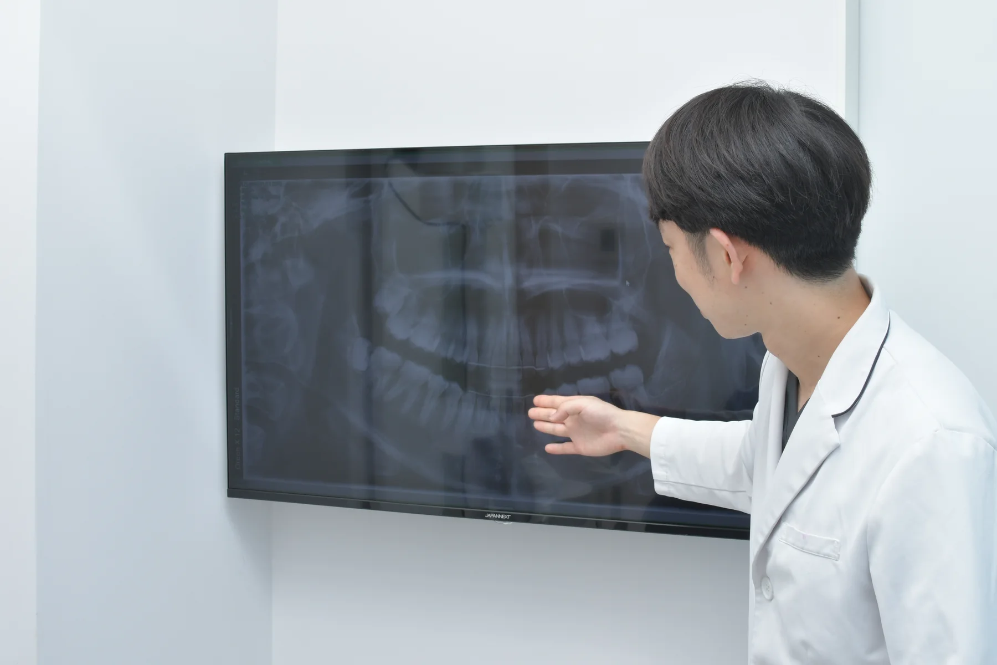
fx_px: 1440
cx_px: 498
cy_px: 332
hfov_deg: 38.2
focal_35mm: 52
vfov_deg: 26.0
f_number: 9
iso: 400
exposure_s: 1/125
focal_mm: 35
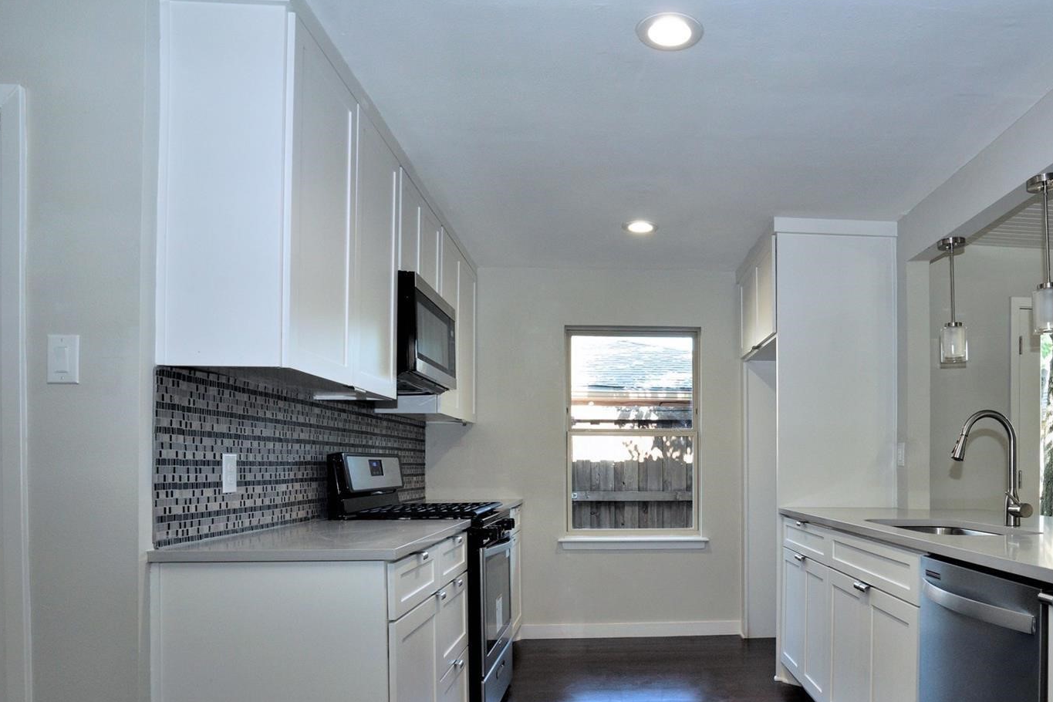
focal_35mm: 24
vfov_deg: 52.1
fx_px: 702
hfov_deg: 72.3
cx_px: 670
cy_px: 470
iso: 400
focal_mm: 16
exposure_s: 1/60
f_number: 8
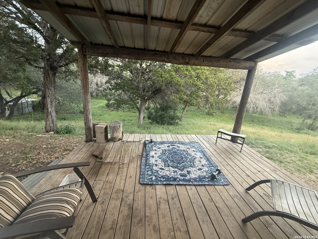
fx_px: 129
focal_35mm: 14
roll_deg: -3.8
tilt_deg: -17.3
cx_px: 159
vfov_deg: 85.7
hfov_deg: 102.1
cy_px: 120
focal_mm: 2.22
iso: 320
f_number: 2.2
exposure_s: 1/99
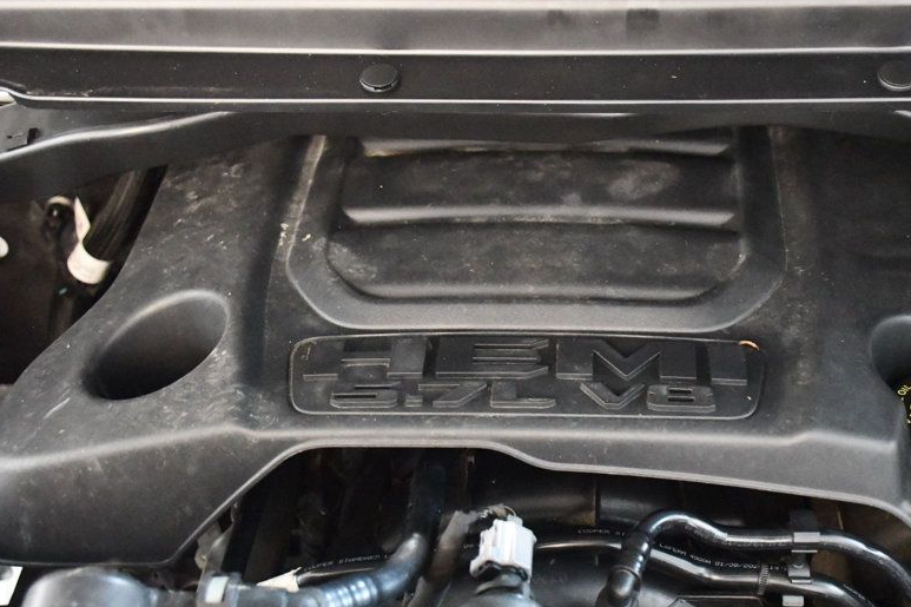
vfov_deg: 25.5
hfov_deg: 37.4
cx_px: 553
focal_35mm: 53
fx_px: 1341
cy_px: 323
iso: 12800
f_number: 4
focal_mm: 27
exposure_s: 1/15
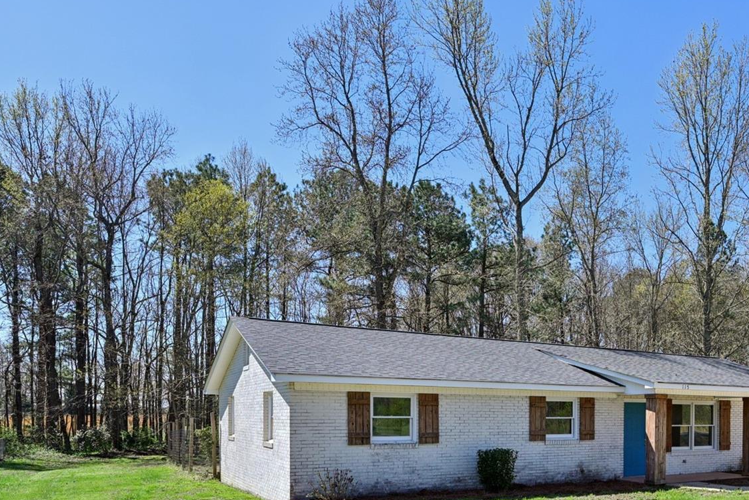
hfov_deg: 54.1
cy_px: 415
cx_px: 618
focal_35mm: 32
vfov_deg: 39.3
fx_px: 664
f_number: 8
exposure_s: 1/320
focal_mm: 17.5
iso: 100
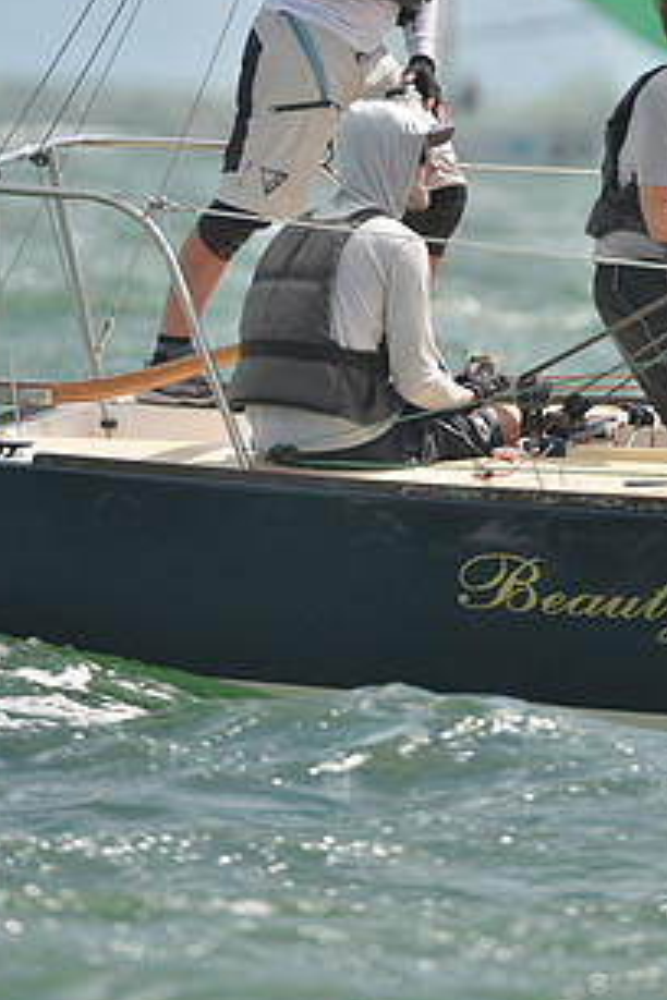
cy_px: 219
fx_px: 21037
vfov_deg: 2.7
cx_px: 486
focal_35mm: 757
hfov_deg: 1.8
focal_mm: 400
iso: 280
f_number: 5
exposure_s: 1/2000
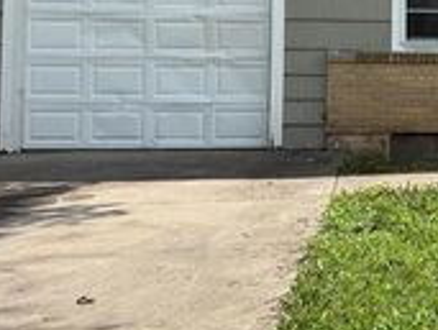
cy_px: 47
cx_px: 487
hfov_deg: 25.6
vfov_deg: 20.7
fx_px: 888
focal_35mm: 70
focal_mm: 6.76
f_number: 1.78
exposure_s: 1/3425
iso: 80
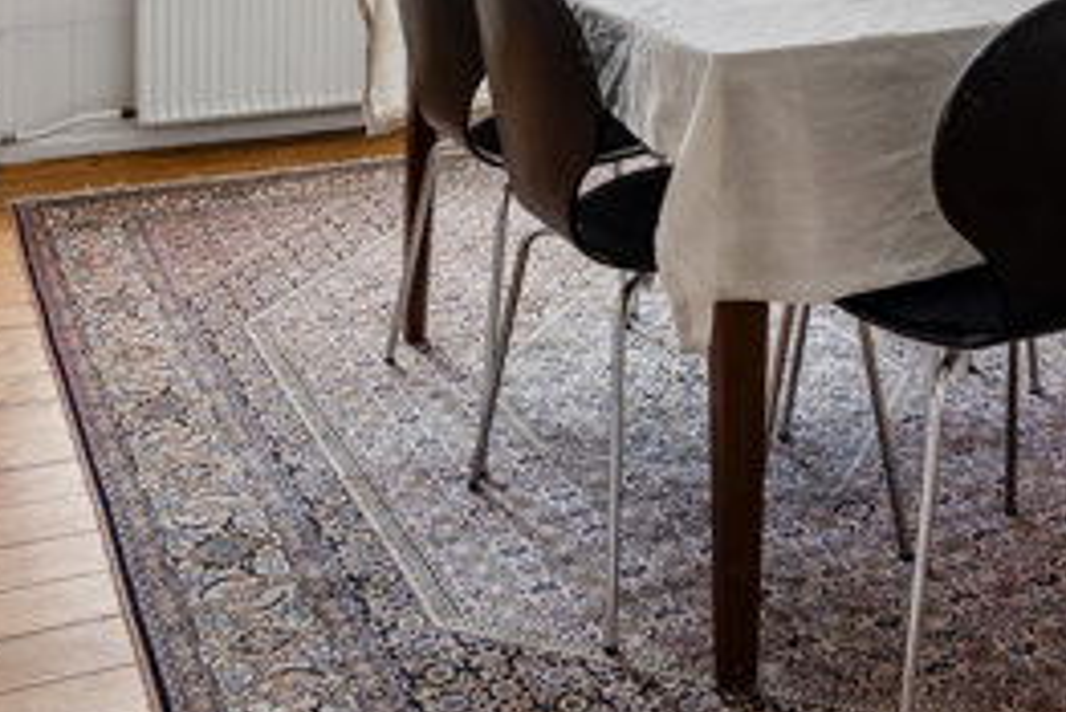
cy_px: -295
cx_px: 684
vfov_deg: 20.6
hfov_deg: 34.2
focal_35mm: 58
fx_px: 1723
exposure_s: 1/100
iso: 250
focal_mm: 12.7
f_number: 7.1
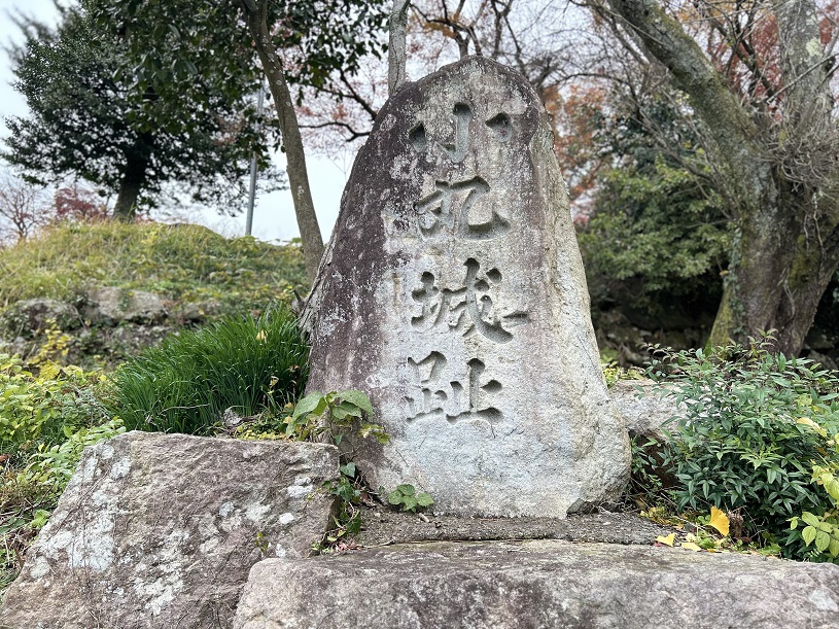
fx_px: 630
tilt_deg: +12.5
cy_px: 314
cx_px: 420
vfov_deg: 53.1
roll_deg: -0.3
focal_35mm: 26
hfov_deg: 67.3
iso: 50
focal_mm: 5.7
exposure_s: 1/374
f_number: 1.5
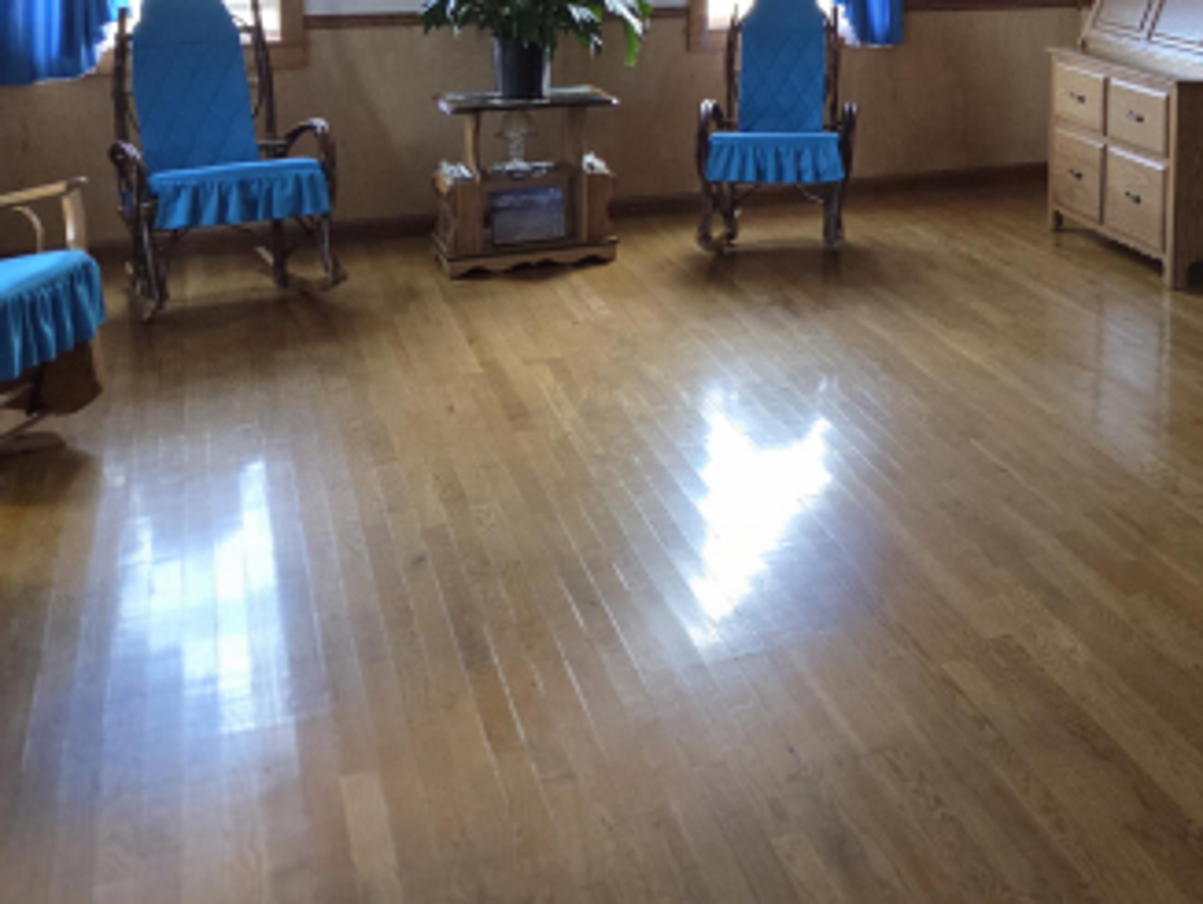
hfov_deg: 36.4
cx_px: 1201
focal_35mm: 47
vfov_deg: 28.8
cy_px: -15
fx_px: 1635
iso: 640
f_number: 1.8
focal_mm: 5.4
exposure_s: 1/120
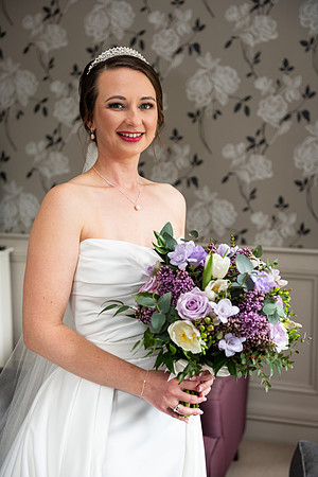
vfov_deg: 36.2
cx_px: 159
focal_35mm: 55
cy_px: 238
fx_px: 729
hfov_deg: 24.6
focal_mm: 55
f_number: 3.5
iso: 640
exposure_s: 1/160
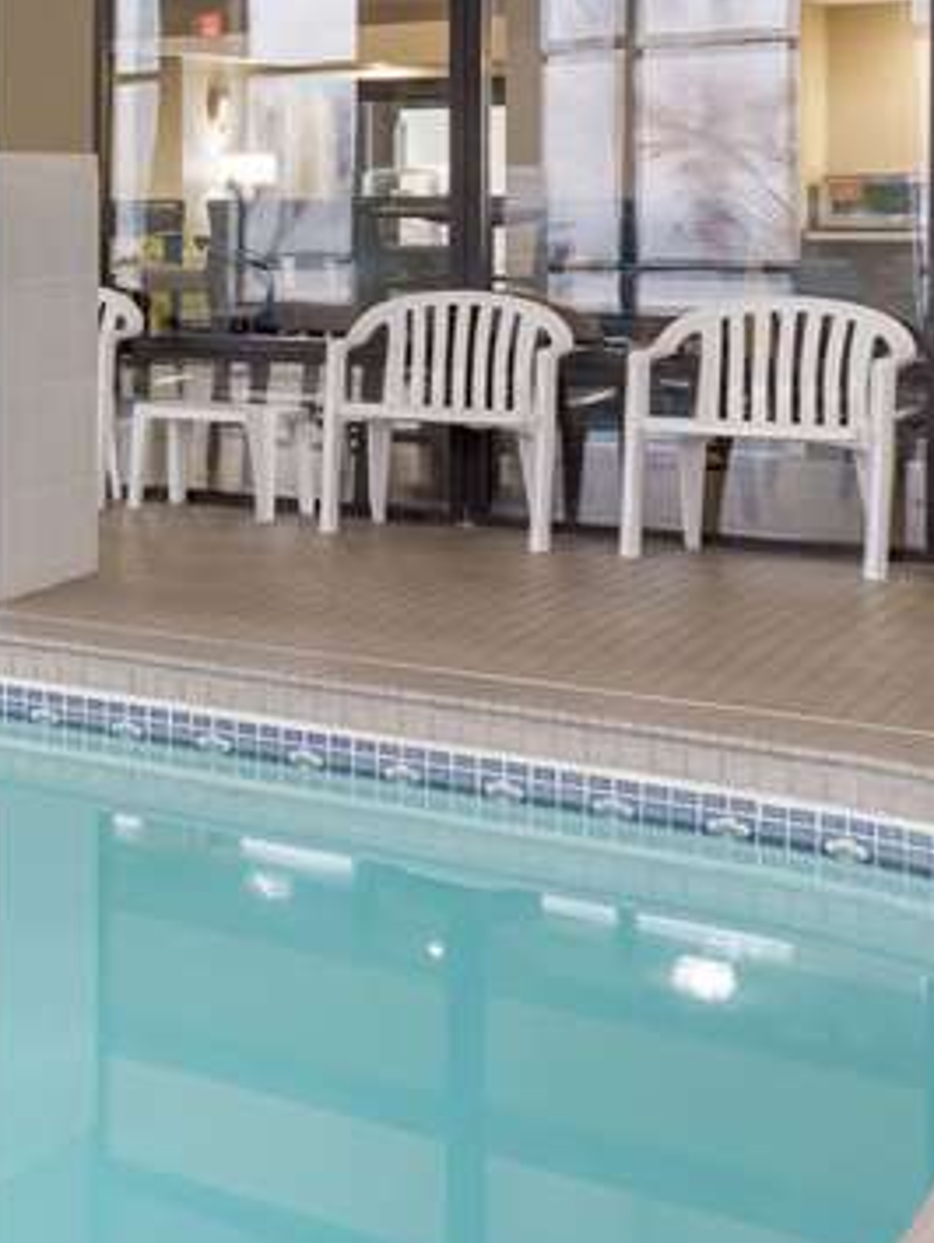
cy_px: 288
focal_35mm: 57
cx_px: -1454
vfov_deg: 33.0
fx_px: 2048
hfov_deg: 14.0
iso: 400
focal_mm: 14
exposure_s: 1/25
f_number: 8
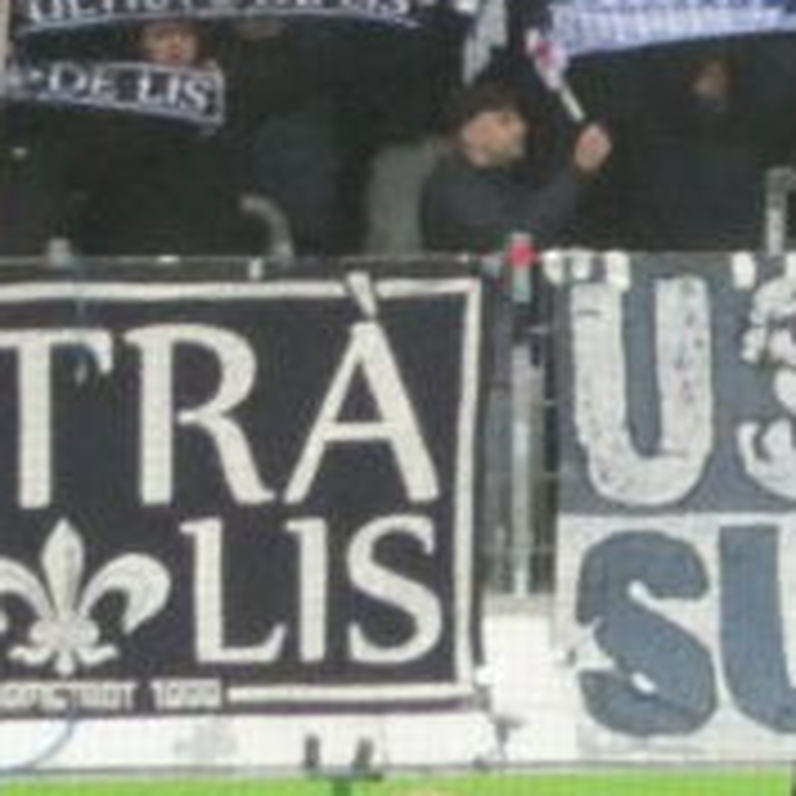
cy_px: -427
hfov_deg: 1.5
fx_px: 31349
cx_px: 1763
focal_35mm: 1205
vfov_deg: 1.5
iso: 800
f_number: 5.4
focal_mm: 27.1
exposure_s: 1/80
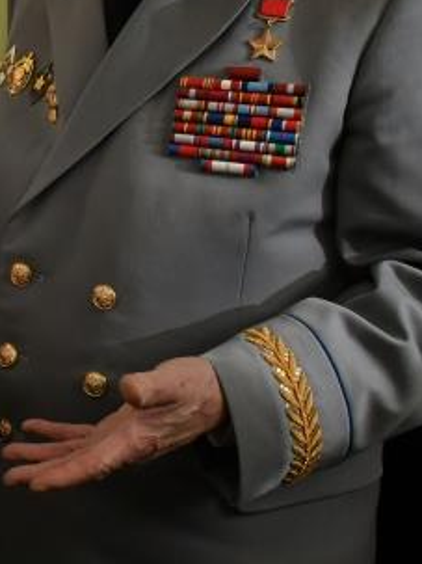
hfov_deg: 16.6
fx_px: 1269
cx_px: -271
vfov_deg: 24.6
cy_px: 114
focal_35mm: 78
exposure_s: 1/200
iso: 1250
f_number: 6.3
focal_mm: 16
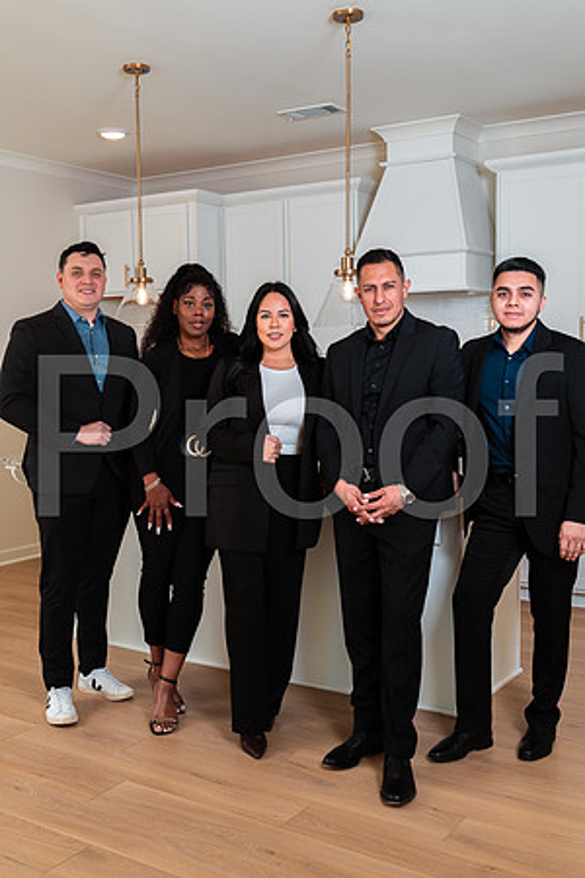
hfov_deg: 35.9
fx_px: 902
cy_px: 439
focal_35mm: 37
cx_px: 292
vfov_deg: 51.9
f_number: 5.6
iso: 200
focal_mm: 37
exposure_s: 1/160
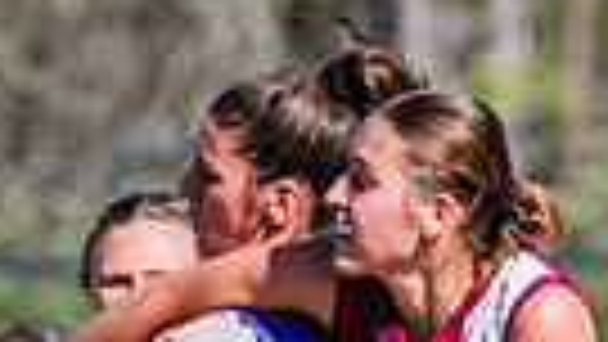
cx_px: 325
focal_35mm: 3325
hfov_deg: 0.6
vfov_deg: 0.4
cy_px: 325
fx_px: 53615
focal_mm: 420
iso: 800
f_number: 9
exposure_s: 1/2000
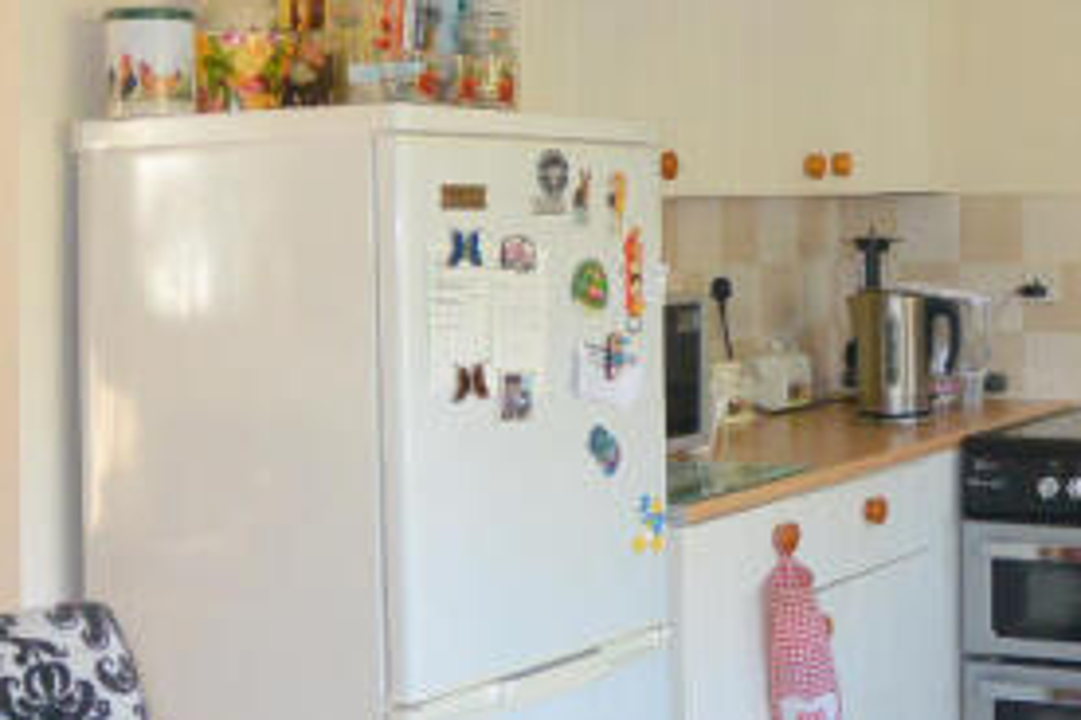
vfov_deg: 21.1
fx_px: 1922
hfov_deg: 28.1
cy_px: 221
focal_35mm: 64
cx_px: 1240
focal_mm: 10
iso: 280
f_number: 3.5
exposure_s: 1/60
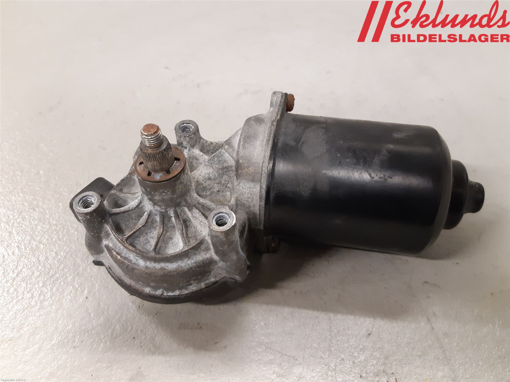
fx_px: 383
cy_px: 191
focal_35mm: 26
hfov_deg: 67.3
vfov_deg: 53.1
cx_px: 255
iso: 250
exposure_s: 1/50
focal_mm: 3.93
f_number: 1.7
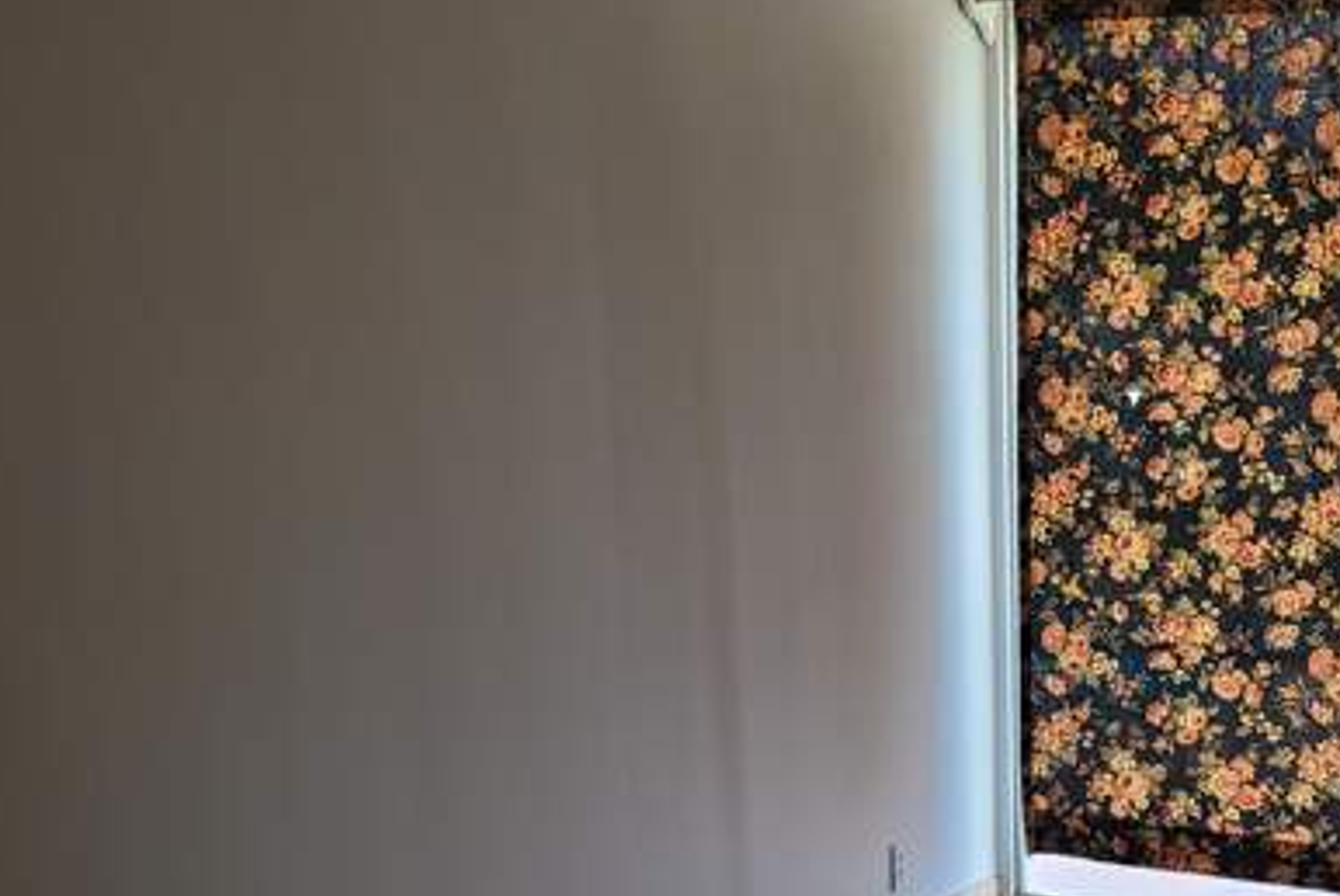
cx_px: 1087
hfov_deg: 34.4
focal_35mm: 56
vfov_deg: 23.7
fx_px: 2086
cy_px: 781
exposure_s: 1/119
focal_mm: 5.4
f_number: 1.8
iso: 64
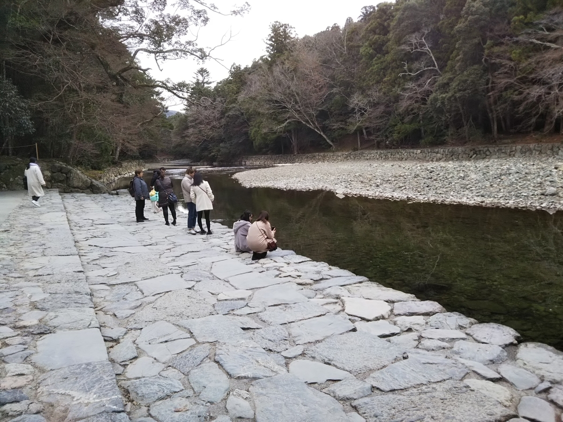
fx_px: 488
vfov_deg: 46.8
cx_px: 282
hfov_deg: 60.0
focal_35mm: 30
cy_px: 211
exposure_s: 1/120
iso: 40
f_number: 2.2
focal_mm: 4
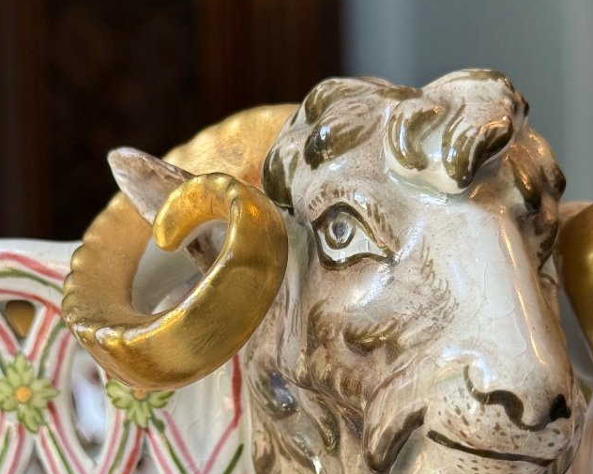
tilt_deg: +1.8
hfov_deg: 21.5
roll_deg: +1.4
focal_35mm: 89
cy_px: 401
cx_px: 297
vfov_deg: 17.1
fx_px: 1561
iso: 100
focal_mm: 6.76
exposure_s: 1/90
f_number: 1.78
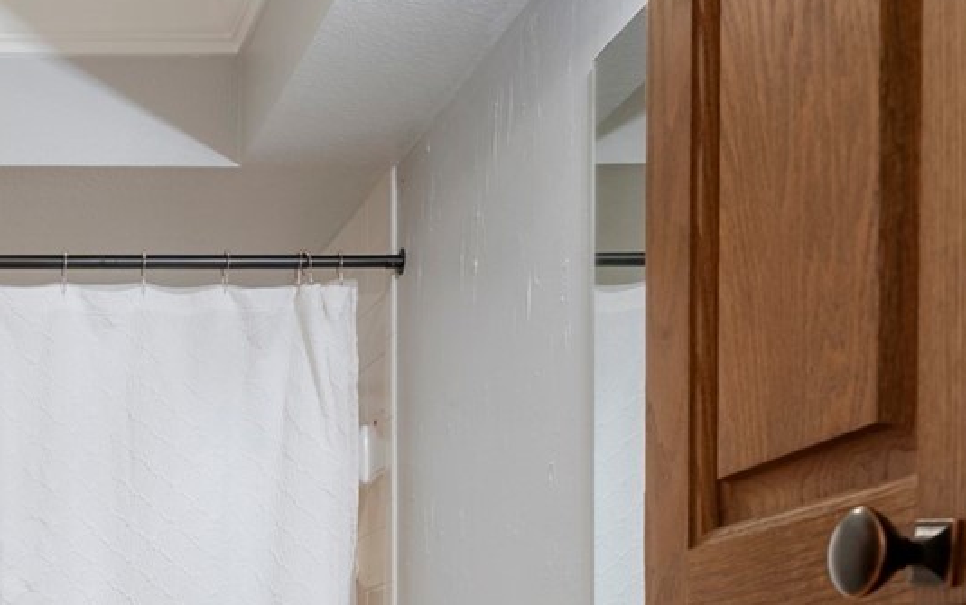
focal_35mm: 62
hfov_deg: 29.2
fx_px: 1633
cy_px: 808
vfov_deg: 19.2
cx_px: -144
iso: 200
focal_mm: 16
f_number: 9
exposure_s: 1.6
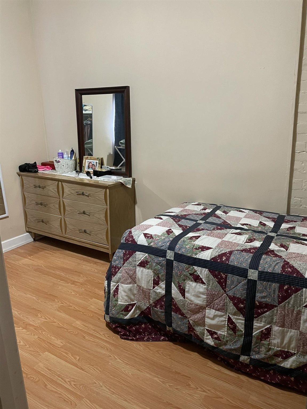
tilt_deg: -14.4
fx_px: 308
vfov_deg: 67.3
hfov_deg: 53.0
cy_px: 204
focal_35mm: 26
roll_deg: +2.4
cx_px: 154
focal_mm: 4.2
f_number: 1.6
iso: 500
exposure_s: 1/40
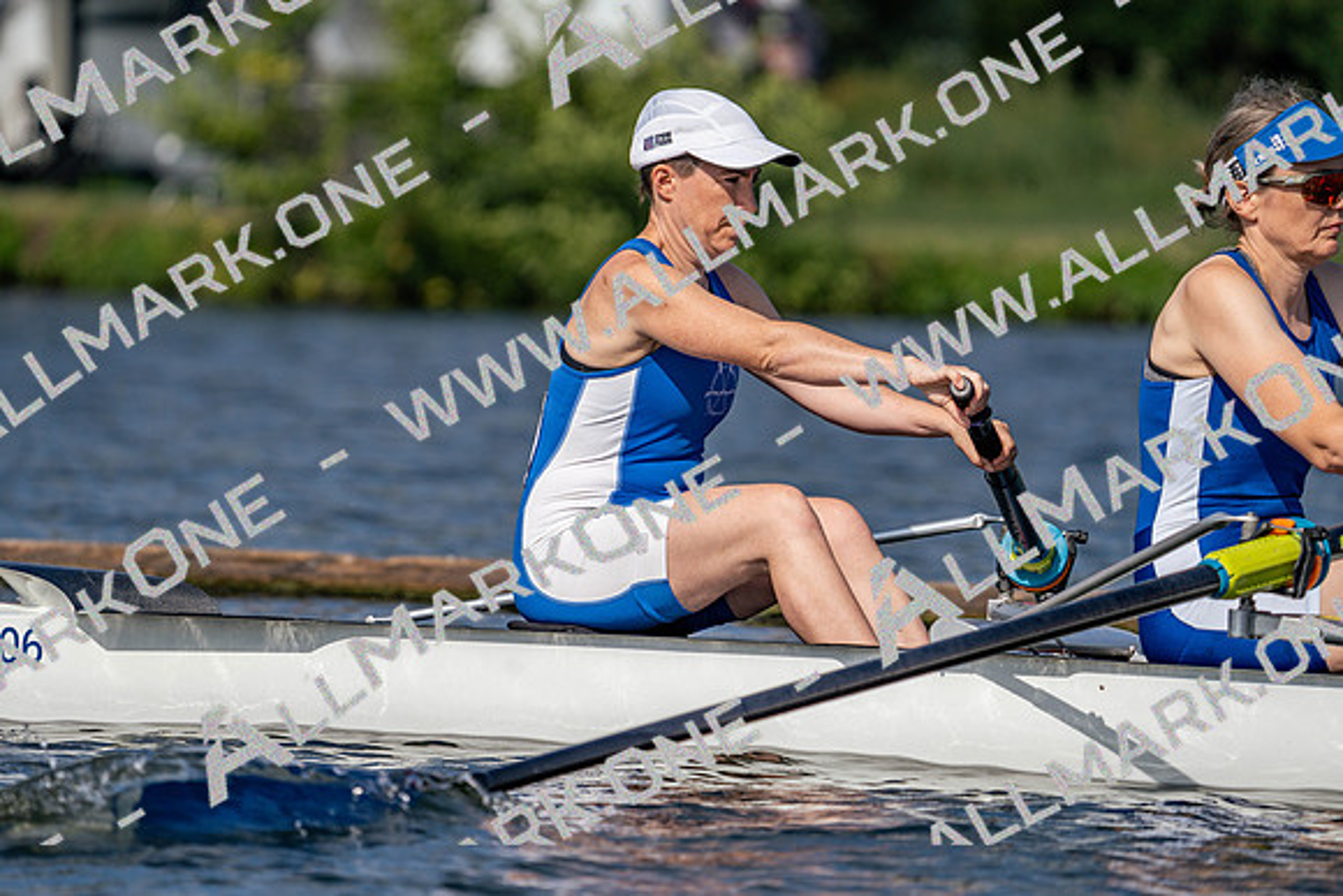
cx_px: 672
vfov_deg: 3.6
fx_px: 14365
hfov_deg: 5.4
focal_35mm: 385
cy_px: 448
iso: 100
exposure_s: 1/1600
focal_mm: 385
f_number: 6.3
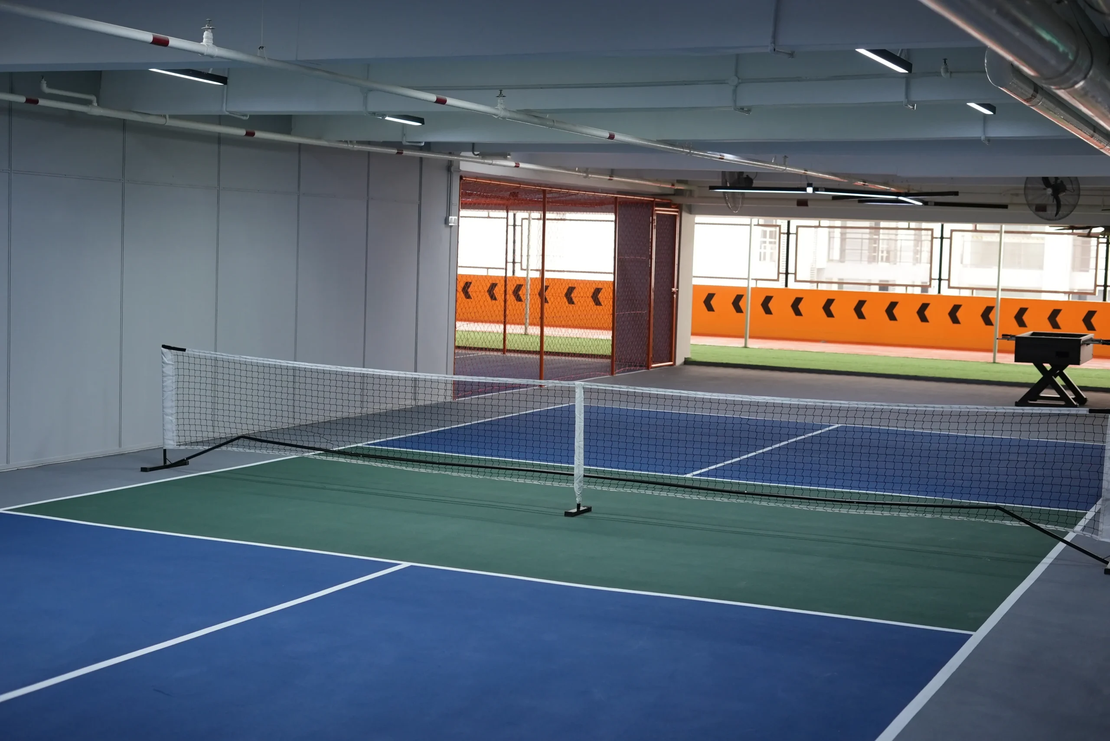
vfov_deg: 27.0
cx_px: 555
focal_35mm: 50
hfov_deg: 39.6
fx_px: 1542
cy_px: 370
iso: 1600
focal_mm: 50
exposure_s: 1/160
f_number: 3.5
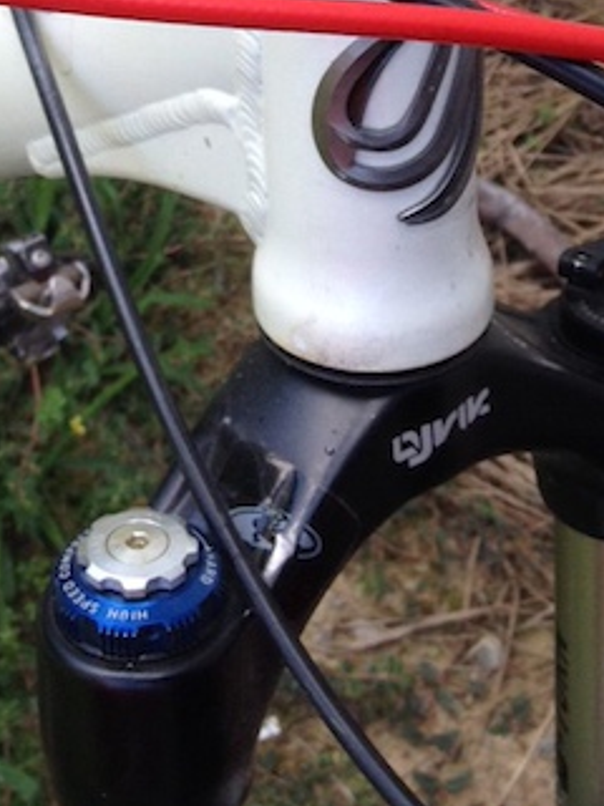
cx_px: 186
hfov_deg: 13.2
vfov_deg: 16.5
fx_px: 2606
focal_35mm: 112
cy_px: -285
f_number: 2.4
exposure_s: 1/226
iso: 50
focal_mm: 4.28
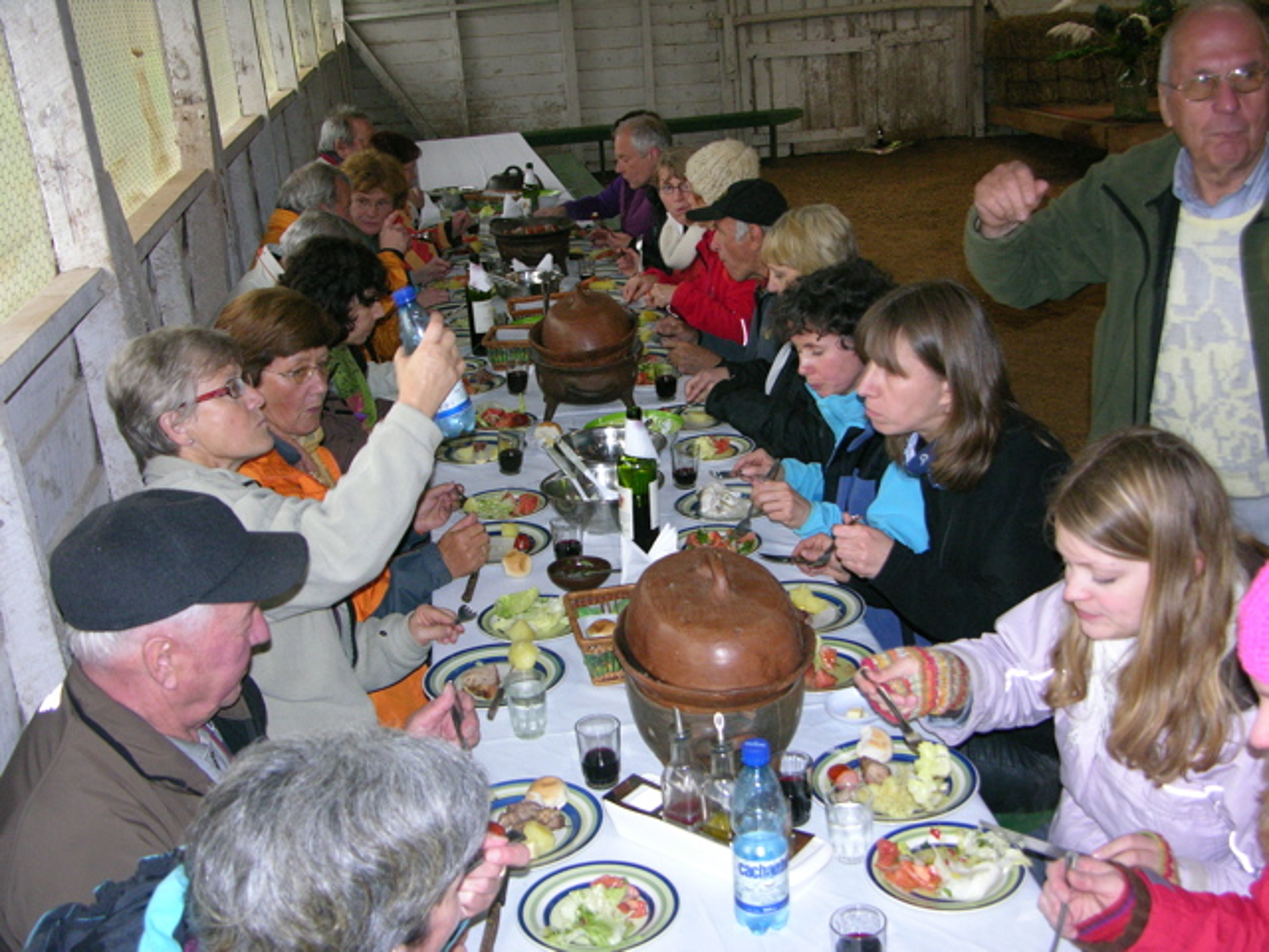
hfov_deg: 44.8
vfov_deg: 34.3
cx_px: 634
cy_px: 476
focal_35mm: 42
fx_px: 1540
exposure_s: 1/60.1
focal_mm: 10.7
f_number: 2.9
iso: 200
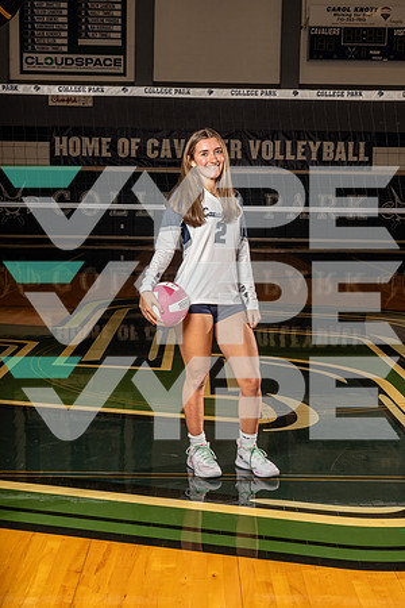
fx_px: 793
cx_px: 202
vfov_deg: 41.9
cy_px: 304
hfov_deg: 28.6
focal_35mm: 47
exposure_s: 1/250
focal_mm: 47
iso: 640
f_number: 11
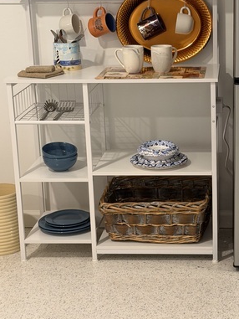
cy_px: 160
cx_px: 194
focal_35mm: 84
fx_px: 773
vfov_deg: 23.3
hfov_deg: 17.4
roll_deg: +0.5
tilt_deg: -15.4
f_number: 1.78
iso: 200
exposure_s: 1/40
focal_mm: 6.76
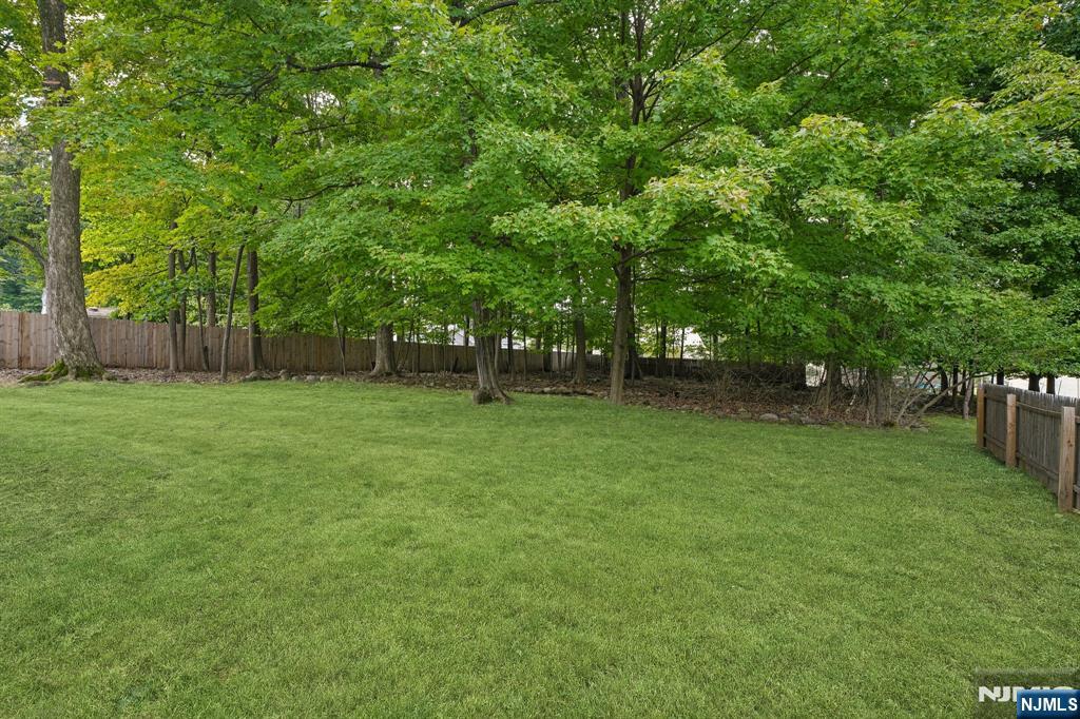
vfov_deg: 68.2
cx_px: 540
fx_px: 531
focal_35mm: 18
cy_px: 360
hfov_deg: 91.0
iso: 200
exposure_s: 1/30
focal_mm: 17.7
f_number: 8
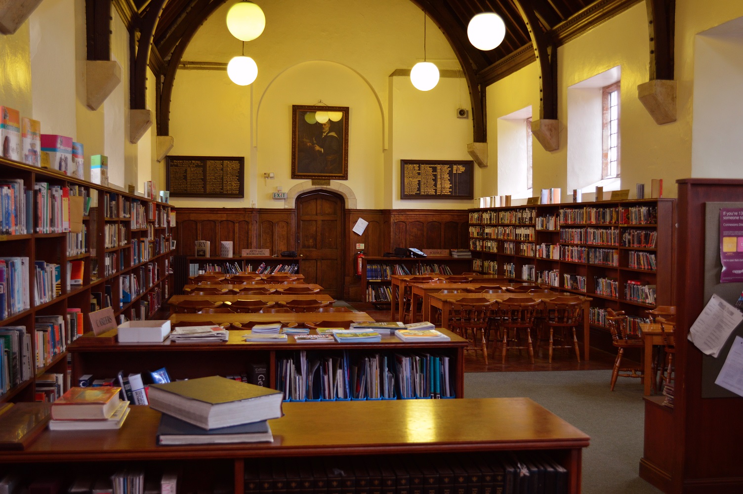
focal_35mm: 42
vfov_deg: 31.8
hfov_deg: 46.4
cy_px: 247
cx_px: 372
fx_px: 866
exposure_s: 1/20
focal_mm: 28
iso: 400
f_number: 4.5
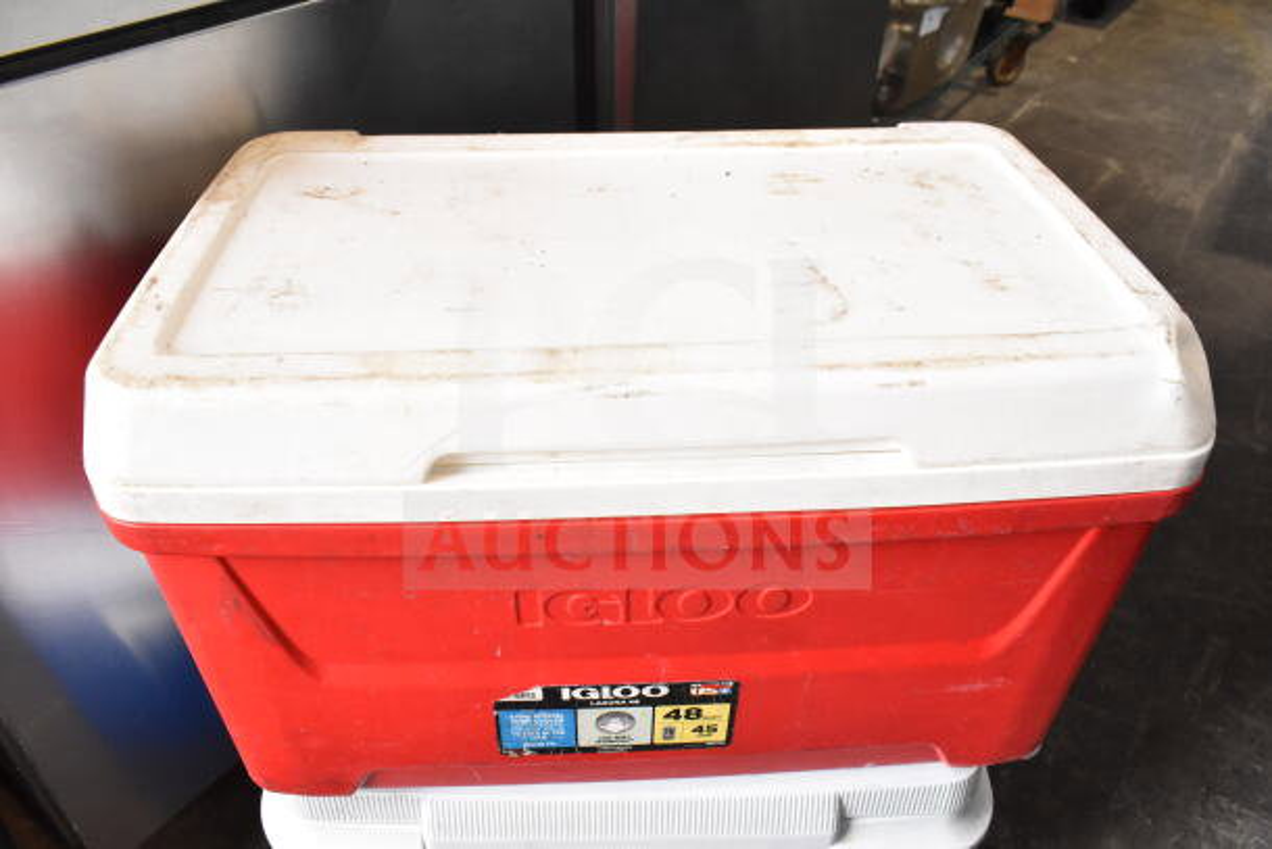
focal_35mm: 27
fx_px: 954
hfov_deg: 67.4
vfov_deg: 48.0
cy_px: 424
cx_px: 636
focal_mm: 18
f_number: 7.1
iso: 1600
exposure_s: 1/200
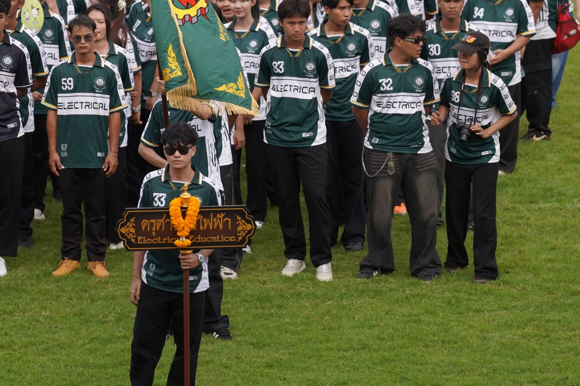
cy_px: 123
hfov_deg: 6.6
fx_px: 4993
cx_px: 209
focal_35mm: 310
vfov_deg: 4.4
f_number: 2.8
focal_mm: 188
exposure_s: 1/4000
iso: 500
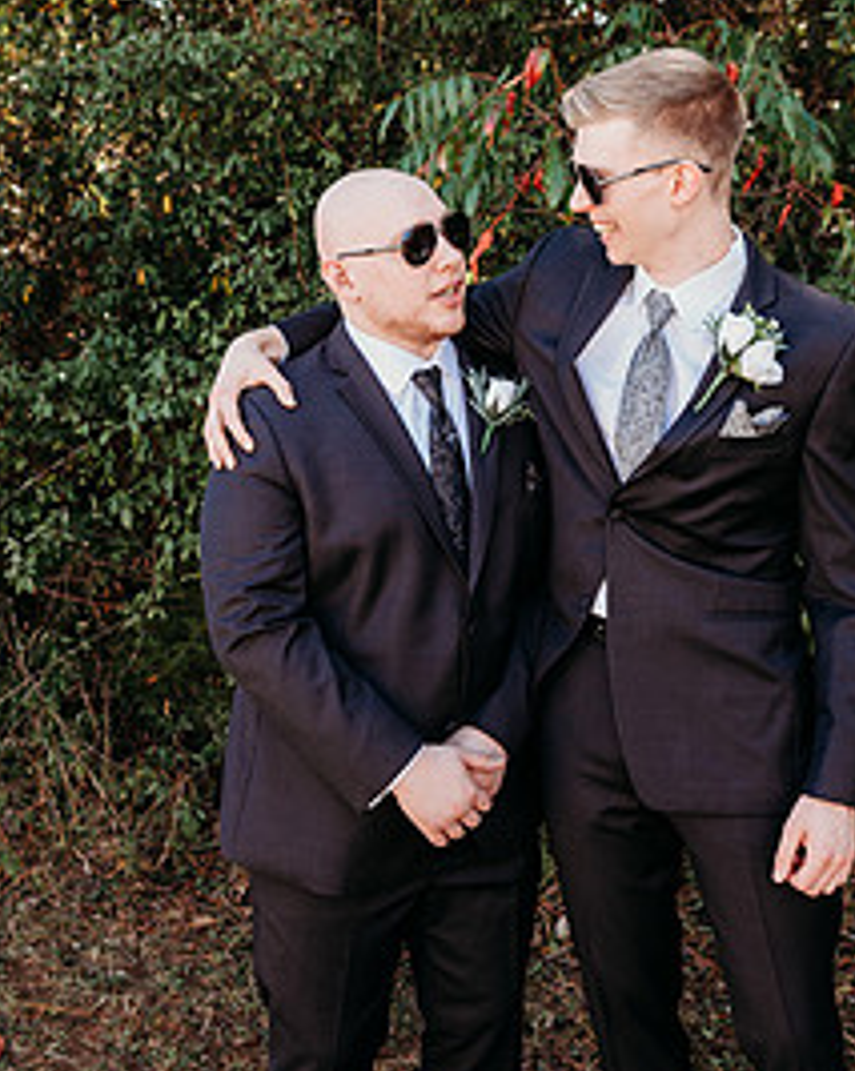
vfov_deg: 38.1
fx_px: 1553
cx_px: 421
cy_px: 495
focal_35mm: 49
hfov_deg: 30.8
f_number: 2.8
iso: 200
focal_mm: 24
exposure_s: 1/400
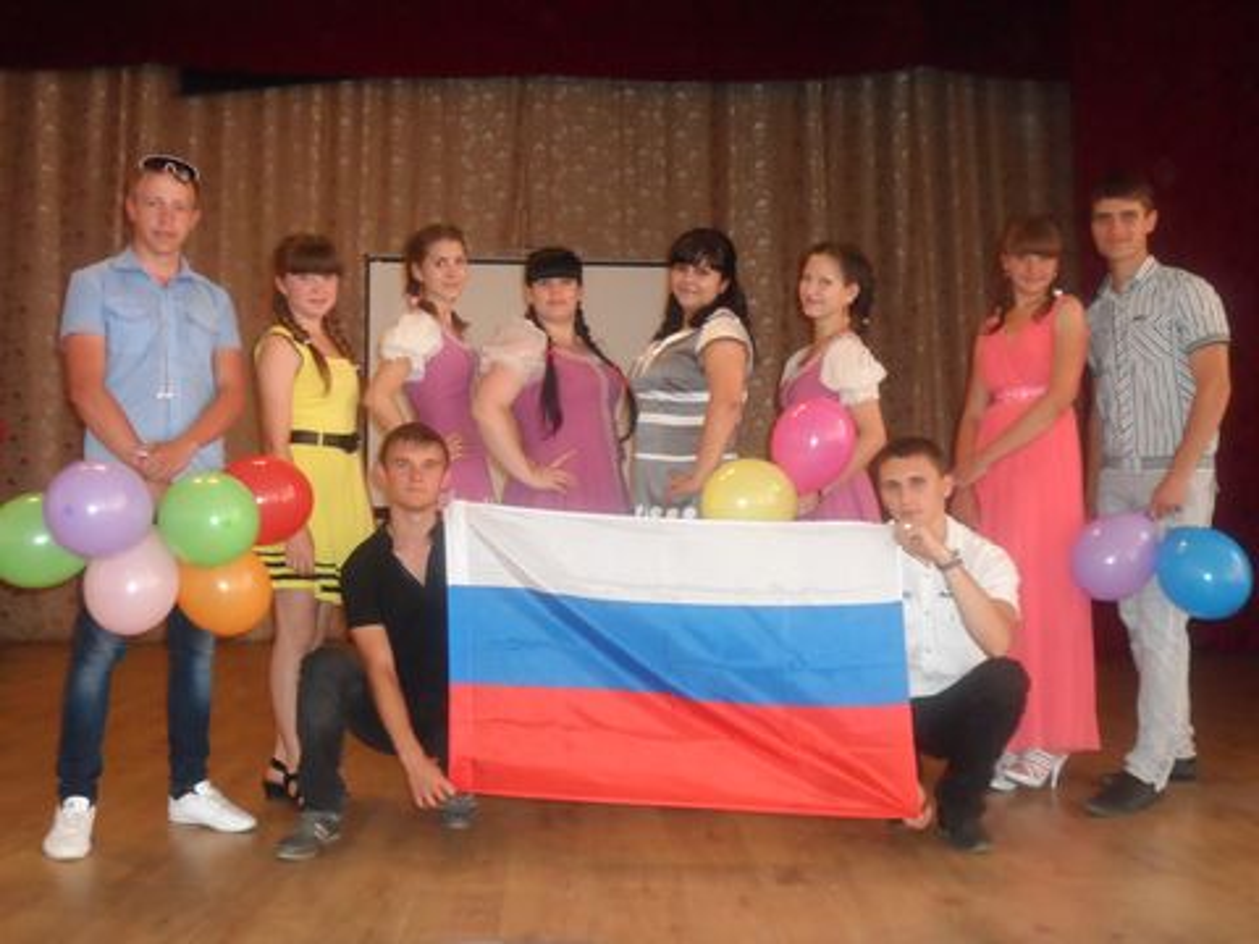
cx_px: 630
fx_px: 1273
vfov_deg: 40.7
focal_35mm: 35
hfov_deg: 52.6
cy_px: 472
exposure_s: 1/45
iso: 480
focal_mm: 6.5
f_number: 3.5
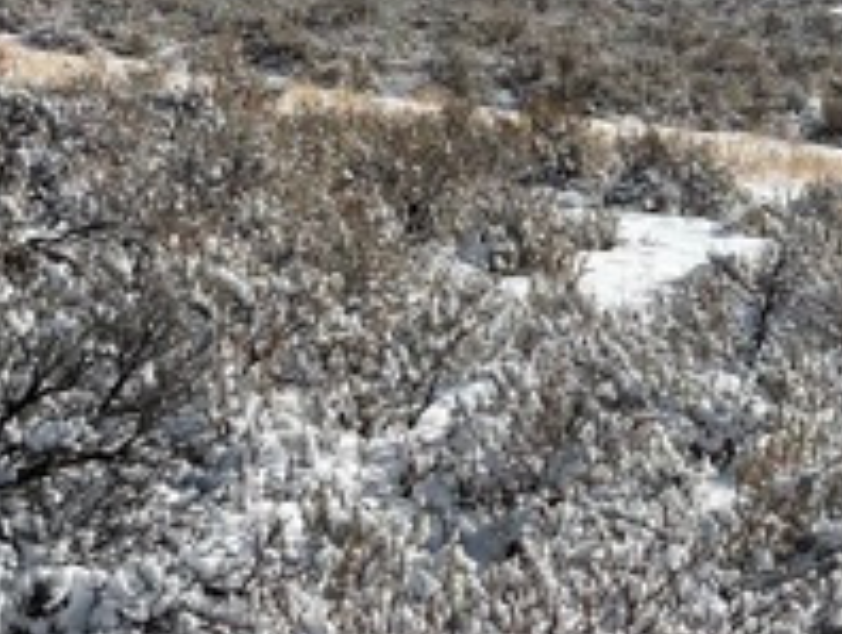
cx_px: 702
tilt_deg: -4.6
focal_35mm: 84
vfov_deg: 17.2
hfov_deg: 22.9
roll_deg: -2.6
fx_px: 2046
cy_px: 9
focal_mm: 5.1
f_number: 1.6
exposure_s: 1/7407
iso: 32
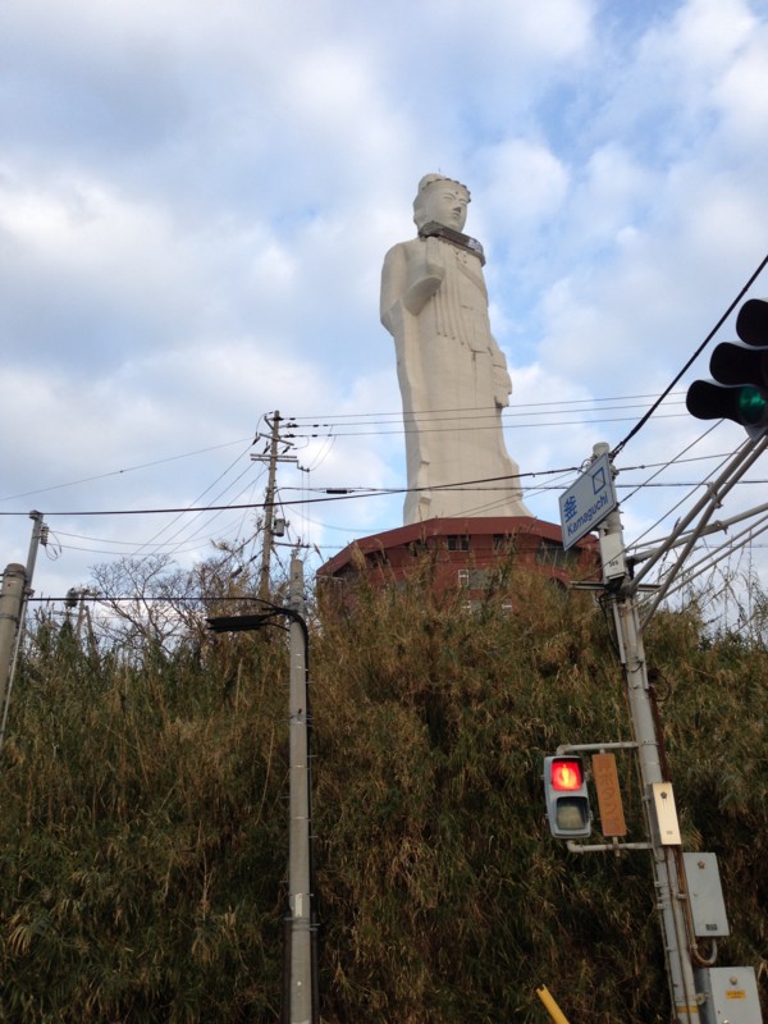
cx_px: 384
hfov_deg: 42.9
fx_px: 976
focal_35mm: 33
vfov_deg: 55.4
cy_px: 512
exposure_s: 1/328
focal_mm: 4.13
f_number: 2.4
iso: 50
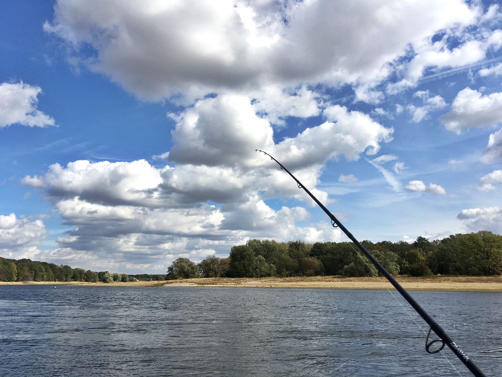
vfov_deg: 48.2
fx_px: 421
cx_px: 251
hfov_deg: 61.7
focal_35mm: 29
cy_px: 188
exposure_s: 1/2747
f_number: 2.2
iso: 25
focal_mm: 4.15
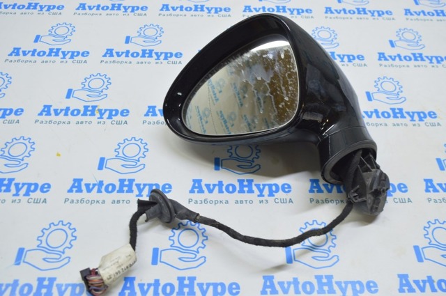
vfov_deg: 39.9
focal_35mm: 33
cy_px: 148
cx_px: 223
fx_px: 408
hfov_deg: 57.3
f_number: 5.6
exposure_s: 1/20
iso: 400
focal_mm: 22
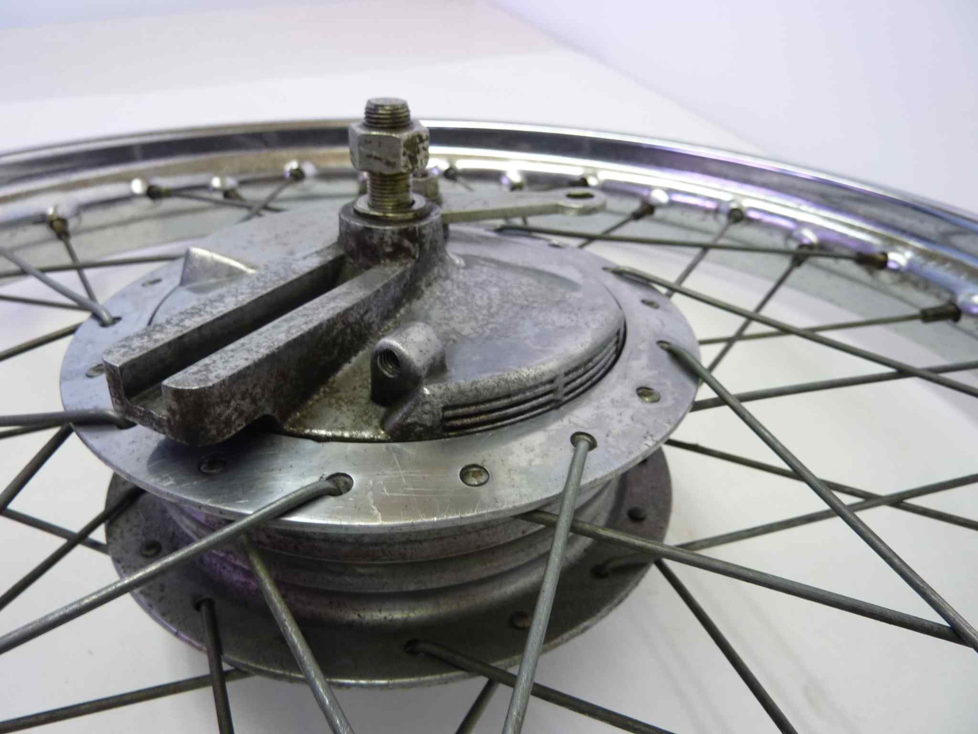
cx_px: 489
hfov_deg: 69.4
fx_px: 706
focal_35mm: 25
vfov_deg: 54.9
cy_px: 367
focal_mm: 4.1
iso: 125
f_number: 3.3
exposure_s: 1/30
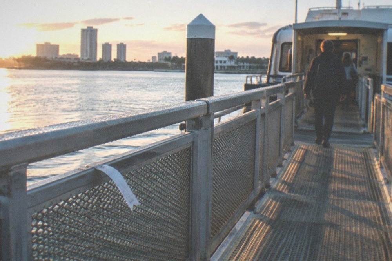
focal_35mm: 40
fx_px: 435
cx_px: 196
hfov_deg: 48.5
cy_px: 130
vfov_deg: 33.4
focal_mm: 40
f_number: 4.5
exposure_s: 1/1000
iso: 400
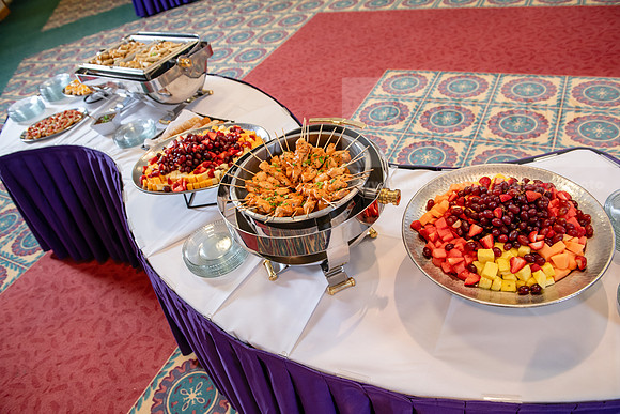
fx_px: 465
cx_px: 310
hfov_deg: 67.4
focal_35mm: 27
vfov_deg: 48.0
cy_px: 207
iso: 500
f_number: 4
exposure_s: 1/80
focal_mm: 27
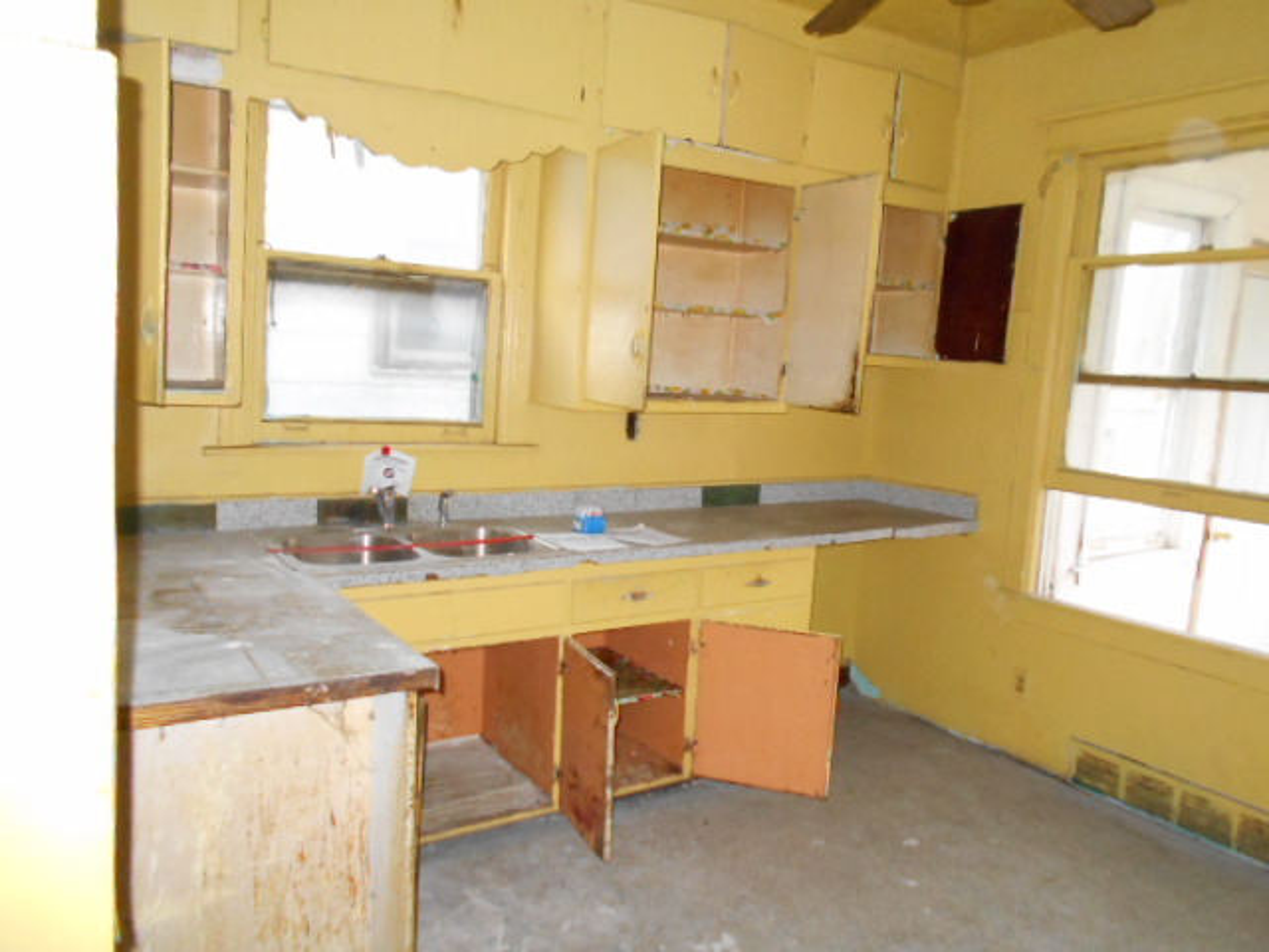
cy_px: 476
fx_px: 953
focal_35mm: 26
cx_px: 634
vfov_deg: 53.1
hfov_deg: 67.3
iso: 640
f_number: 3.2
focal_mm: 4.6
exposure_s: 1/25
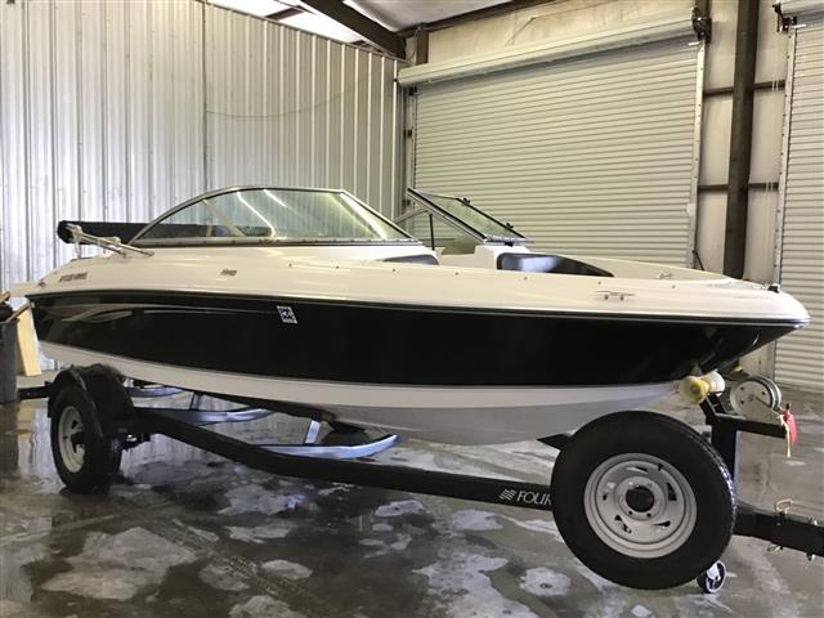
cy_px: 309
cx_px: 412
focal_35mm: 31
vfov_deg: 45.4
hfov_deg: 58.4
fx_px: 738
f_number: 2.4
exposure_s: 1/30
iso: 100
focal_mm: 3.3
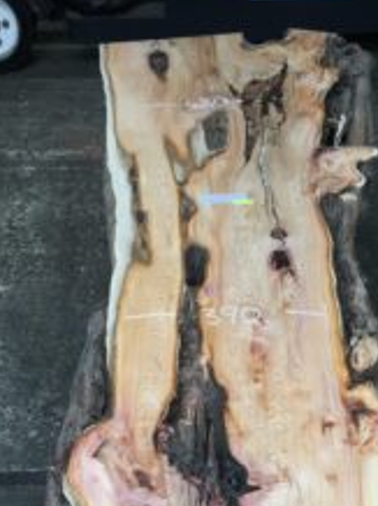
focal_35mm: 71
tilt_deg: -46.0
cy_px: 581
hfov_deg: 20.7
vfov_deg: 25.1
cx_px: 195
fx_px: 1036
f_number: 2.2
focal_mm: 4.15
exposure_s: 1/100
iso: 32
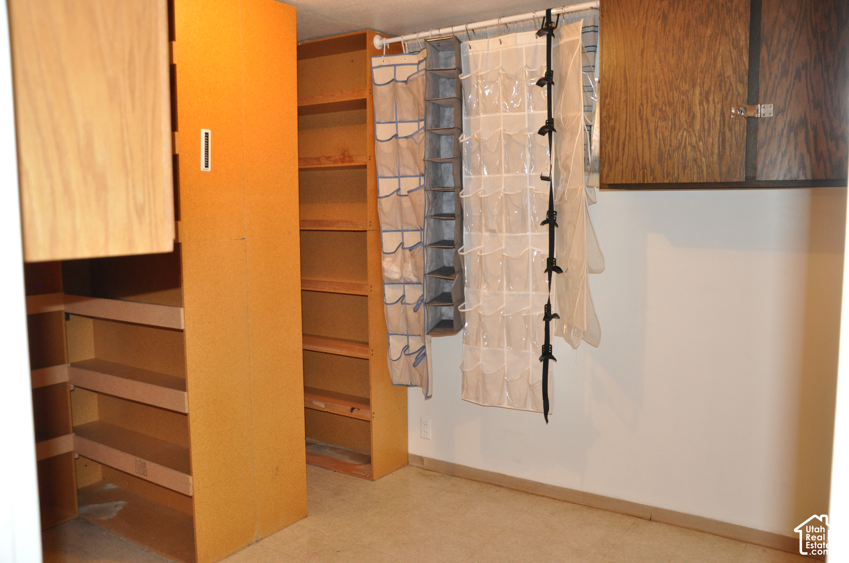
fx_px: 742
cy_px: 282
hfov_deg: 59.6
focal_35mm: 32
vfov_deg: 41.6
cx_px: 424
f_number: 3.8
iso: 800
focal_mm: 21
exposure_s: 1/60
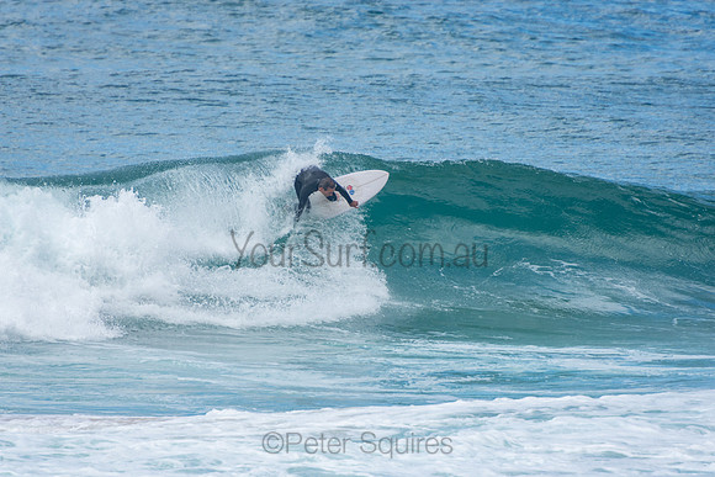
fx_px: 11919
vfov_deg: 2.3
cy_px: 238
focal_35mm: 600
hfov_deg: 3.4
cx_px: 358
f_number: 5.6
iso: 280
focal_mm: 400
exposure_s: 1/1250
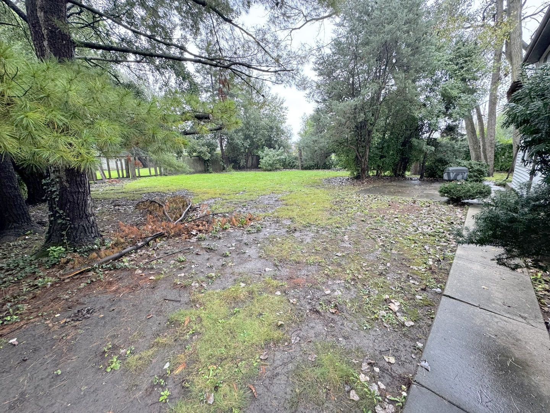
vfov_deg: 85.7
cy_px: 206
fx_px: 222
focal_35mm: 14
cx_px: 275
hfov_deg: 102.1
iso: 160
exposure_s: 1/99
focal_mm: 2.22
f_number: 2.2
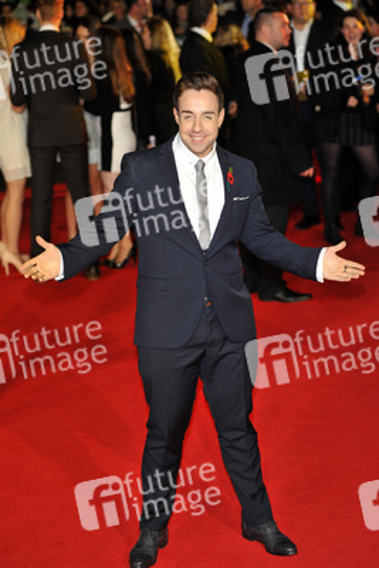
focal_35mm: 92
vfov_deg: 22.1
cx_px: 190
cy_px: 284
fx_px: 1451
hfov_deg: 14.9
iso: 1000
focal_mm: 92
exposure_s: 1/250
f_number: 4
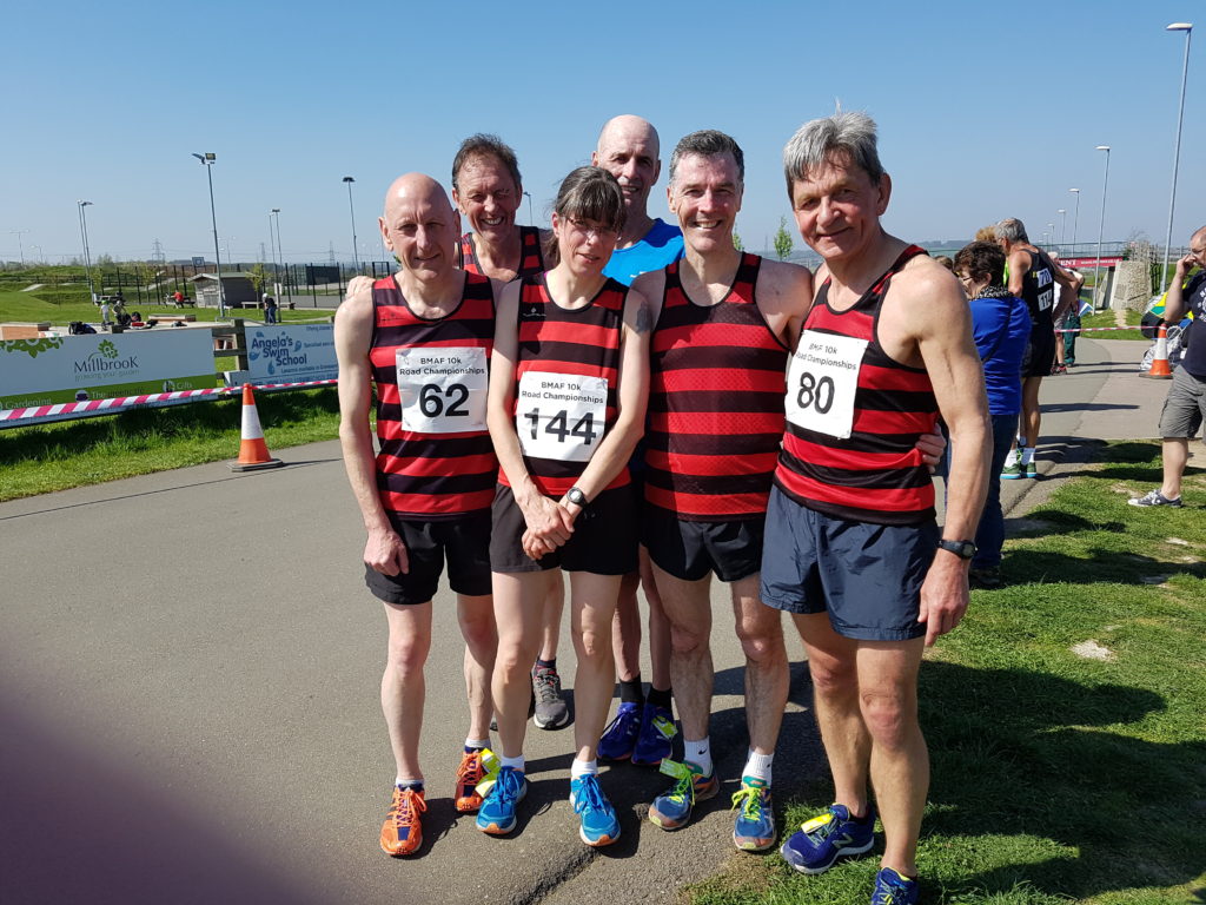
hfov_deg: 67.3
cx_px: 603
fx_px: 906
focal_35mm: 26
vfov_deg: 53.1
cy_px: 452
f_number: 1.7
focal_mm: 4.2
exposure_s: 1/2536
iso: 50
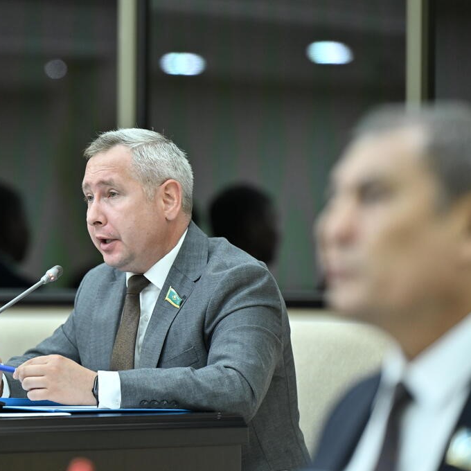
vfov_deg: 6.8
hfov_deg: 6.8
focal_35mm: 256
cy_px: 236
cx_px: 135
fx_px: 3941
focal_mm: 200
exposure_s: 1/125
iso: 1600
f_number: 3.5
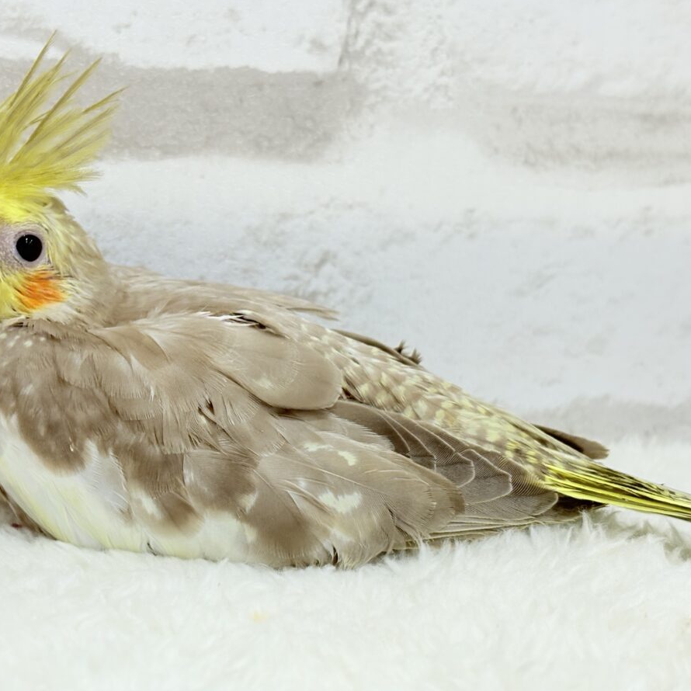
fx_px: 1400
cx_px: 285
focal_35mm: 62
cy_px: 347
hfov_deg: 27.7
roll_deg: -2.3
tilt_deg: -9.8
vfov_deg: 27.7
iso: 80
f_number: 1.6
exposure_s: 1/100
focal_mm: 5.96
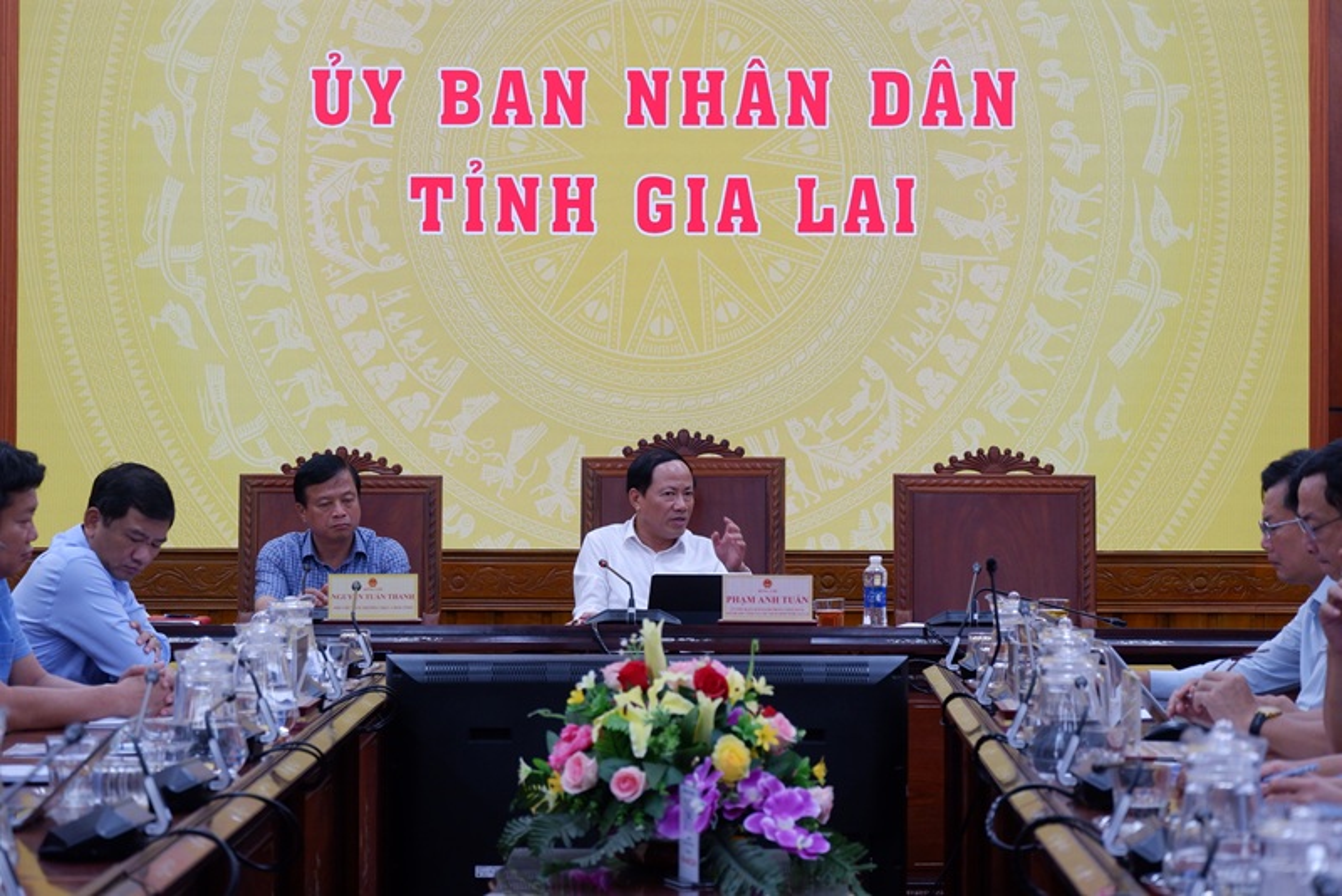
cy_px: 448
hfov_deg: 19.1
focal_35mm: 107
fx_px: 3990
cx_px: 671
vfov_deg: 12.8
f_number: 5
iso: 800
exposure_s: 1/105
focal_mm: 71.1
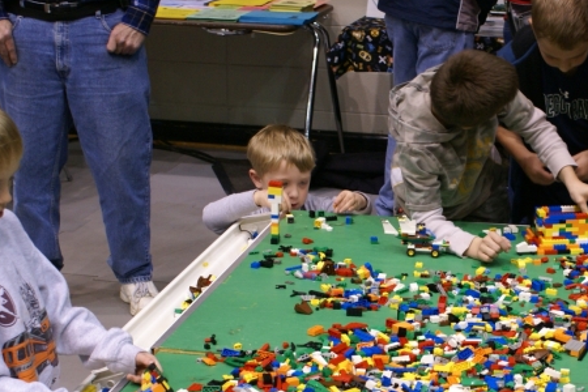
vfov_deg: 16.9
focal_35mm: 80
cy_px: 306
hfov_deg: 25.0
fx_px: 1307
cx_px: 448
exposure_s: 1/30
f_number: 5
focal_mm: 30
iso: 400
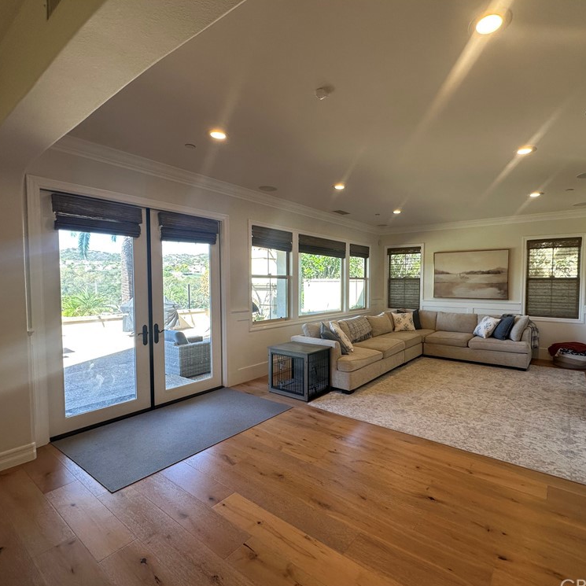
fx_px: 326
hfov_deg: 83.3
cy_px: 296
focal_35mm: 17
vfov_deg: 84.0
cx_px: 342
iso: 80
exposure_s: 1/120
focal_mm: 2.22
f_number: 2.2
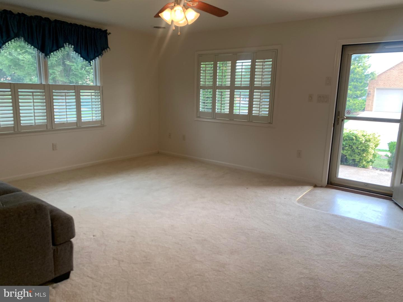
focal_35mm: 26
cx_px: 202
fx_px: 303
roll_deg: -1.9
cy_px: 151
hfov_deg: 67.3
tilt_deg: -13.1
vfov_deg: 53.1
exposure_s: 1/60
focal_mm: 4.25
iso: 64
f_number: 1.8
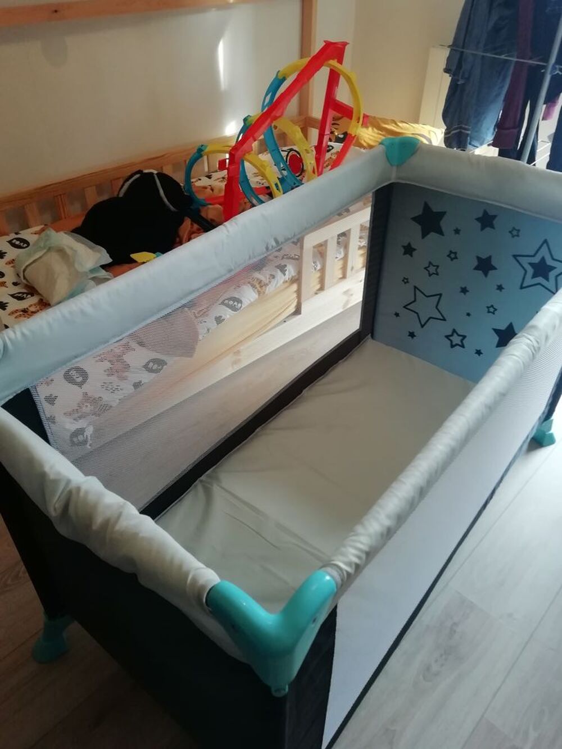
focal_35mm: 26
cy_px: 374
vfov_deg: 67.3
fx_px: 563
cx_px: 281
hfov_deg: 53.1
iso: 125
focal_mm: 3.46
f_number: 2.2
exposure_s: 1/33.3
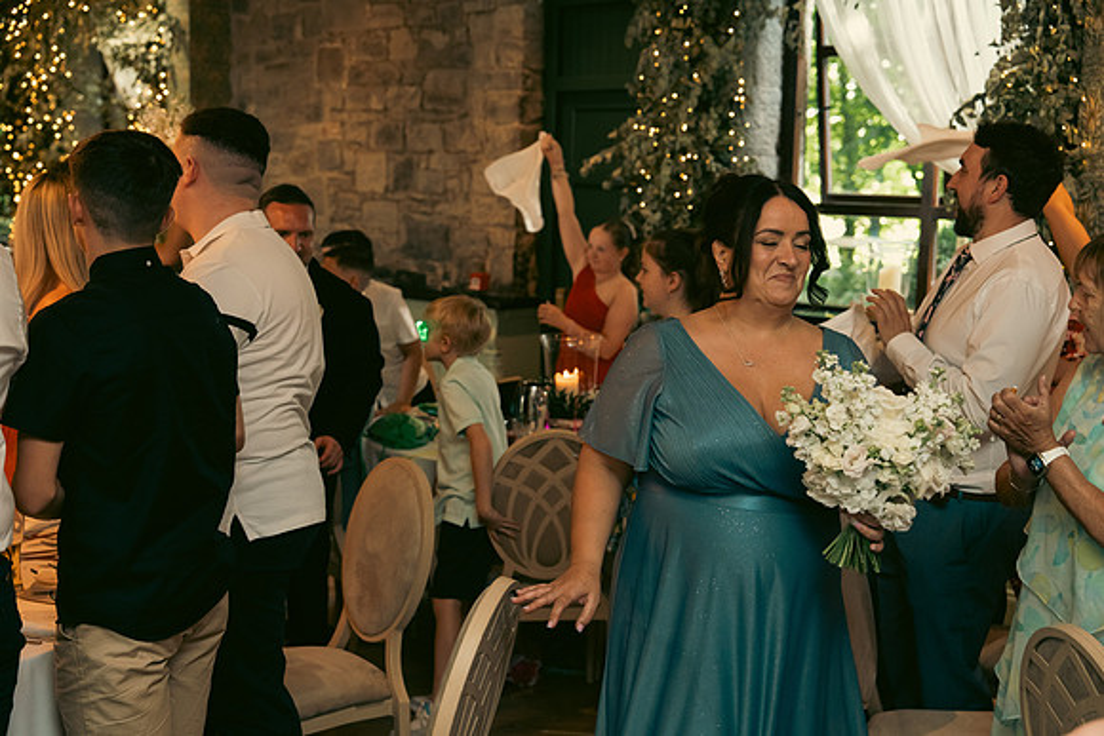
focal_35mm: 48
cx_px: 552
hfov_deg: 41.1
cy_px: 368
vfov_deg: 28.1
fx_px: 1472
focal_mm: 48
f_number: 3.5
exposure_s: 1/160
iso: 2500
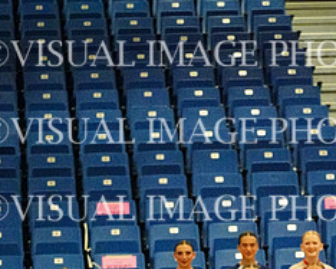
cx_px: 259
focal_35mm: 349
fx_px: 3469
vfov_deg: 4.4
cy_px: 401
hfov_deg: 5.5
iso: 25600
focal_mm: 150
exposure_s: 1/1600
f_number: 2.8
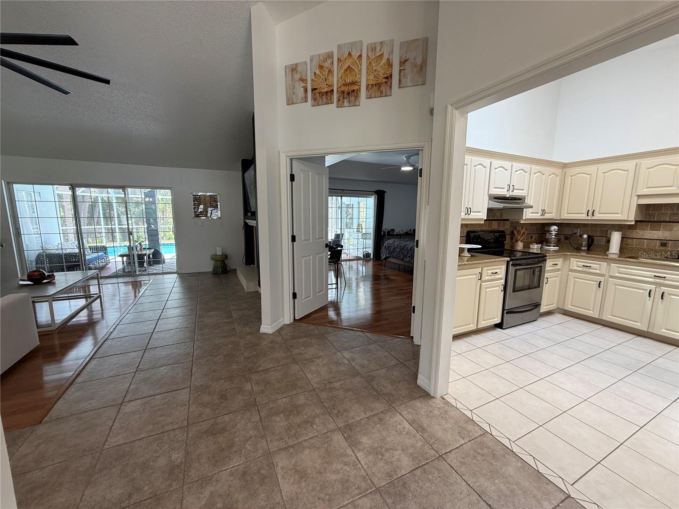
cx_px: 340
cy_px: 254
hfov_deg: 102.1
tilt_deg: -8.4
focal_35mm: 14
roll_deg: -0.2
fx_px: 275
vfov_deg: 85.7
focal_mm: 2.22
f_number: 2.2
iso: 125
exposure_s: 1/99
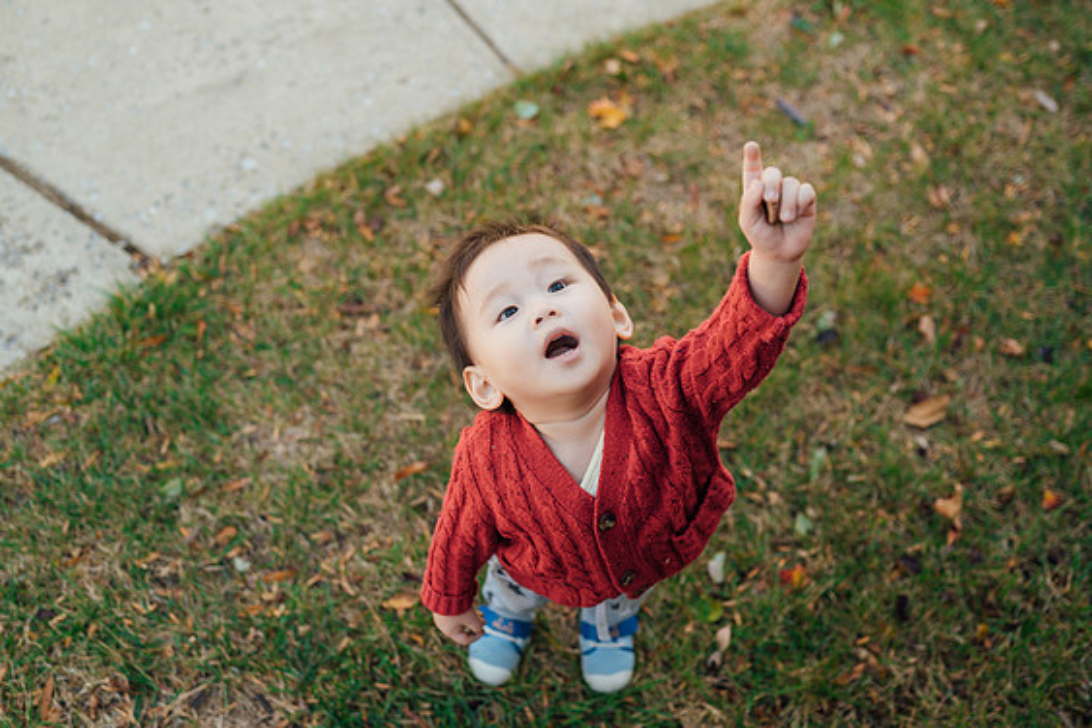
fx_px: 1092
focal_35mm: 36
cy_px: 358
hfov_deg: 53.1
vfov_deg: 36.9
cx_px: 546
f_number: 2.5
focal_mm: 35
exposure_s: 1/800
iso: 200
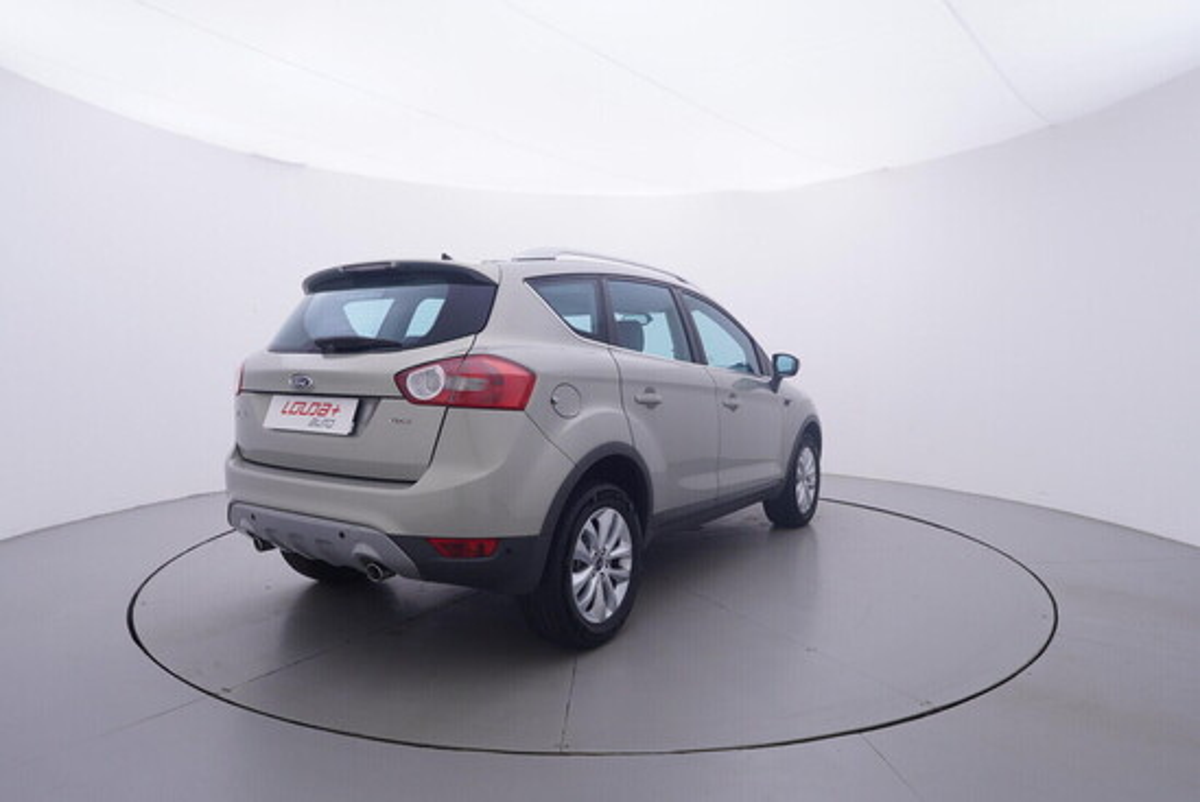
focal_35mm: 22
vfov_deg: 56.2
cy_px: 401
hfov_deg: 77.3
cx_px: 600
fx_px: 751
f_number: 5
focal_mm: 15
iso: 200
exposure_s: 1/80
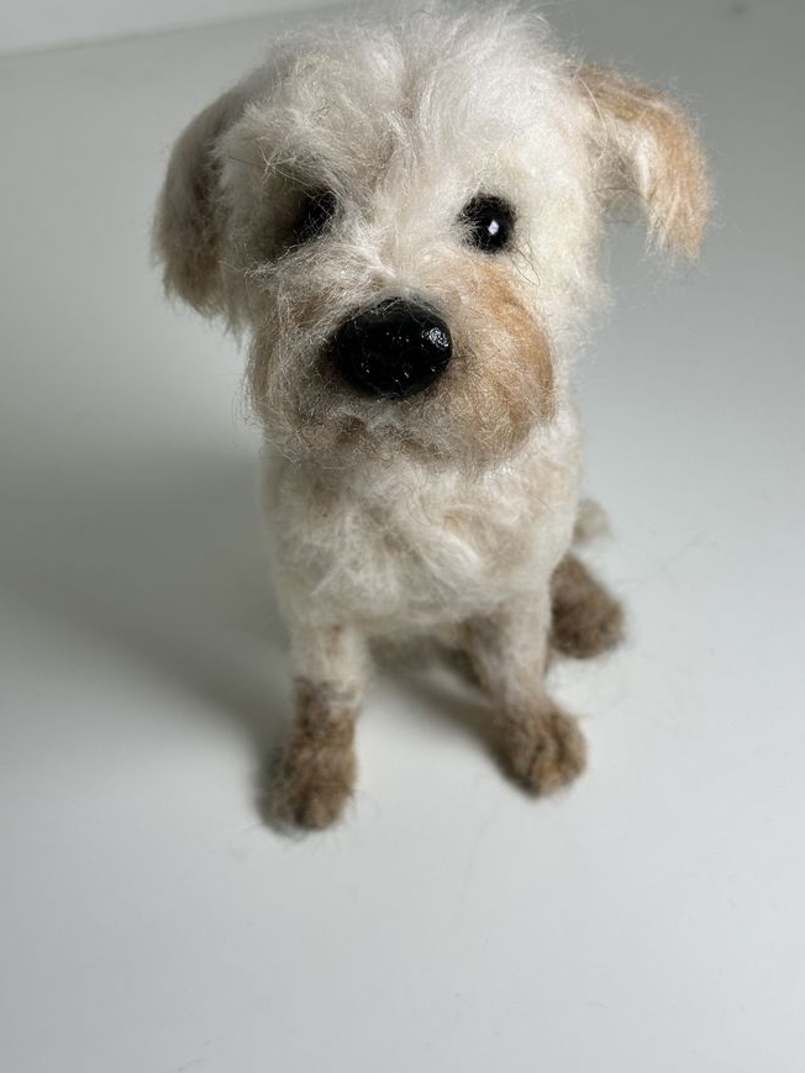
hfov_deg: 27.5
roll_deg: -1.6
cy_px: 494
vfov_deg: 36.1
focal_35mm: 53
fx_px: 1643
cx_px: 431
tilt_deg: -41.8
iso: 64
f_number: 1.78
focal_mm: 6.86
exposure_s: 1/903
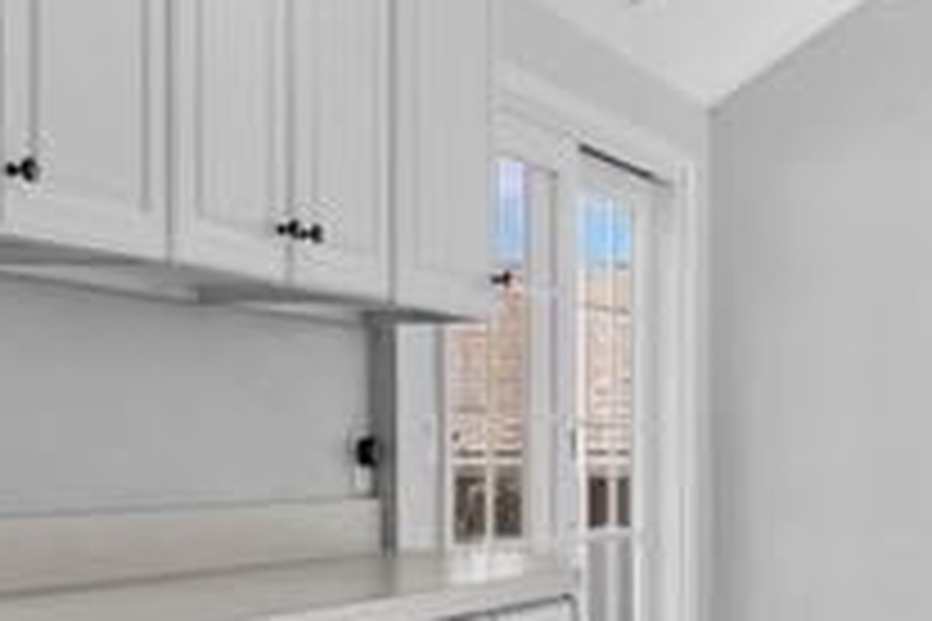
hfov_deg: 21.9
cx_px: 1351
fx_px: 2045
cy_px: 475
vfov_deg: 17.2
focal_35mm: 79
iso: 320
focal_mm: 16
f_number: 9
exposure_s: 1/3
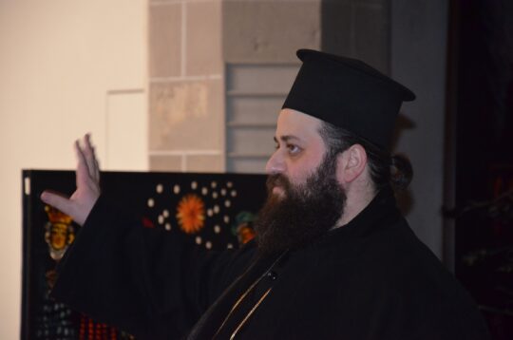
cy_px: 170
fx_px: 2240
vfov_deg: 8.7
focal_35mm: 158
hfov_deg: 13.1
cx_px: 256
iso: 3200
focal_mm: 105
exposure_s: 1/60
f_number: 5.6
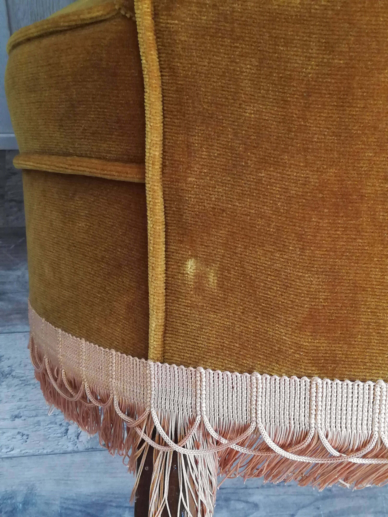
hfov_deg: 32.9
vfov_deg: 42.9
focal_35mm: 44
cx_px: 194
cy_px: 258
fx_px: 658
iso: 320
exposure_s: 1/33.3
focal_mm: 3.83
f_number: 2.2
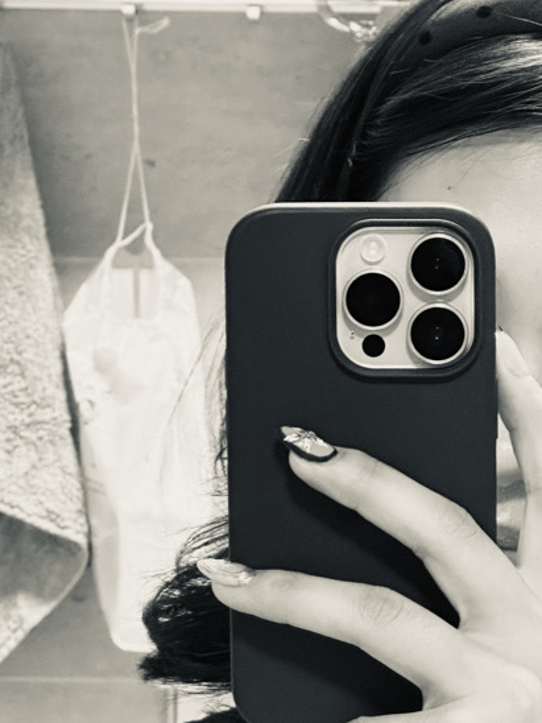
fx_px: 3006
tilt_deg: -4.2
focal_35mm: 144
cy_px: 546
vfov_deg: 13.7
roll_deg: -0.5
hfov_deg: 10.3
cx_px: 431
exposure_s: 1/34
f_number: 2.8
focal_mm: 9
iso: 640
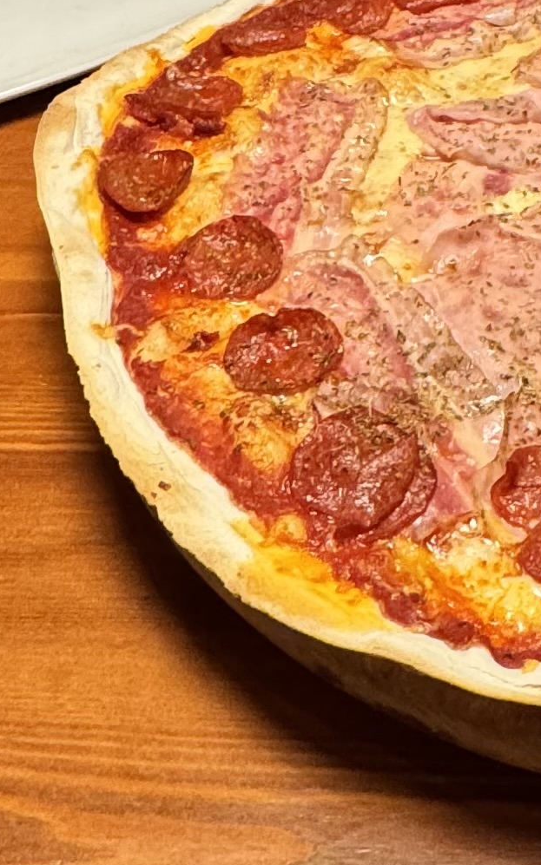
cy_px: 66
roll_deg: -1.3
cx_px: 487
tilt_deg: -31.6
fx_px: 1416
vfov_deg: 32.1
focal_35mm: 60
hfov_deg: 21.2
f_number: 2.2
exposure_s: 1/50
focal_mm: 2.22
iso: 500
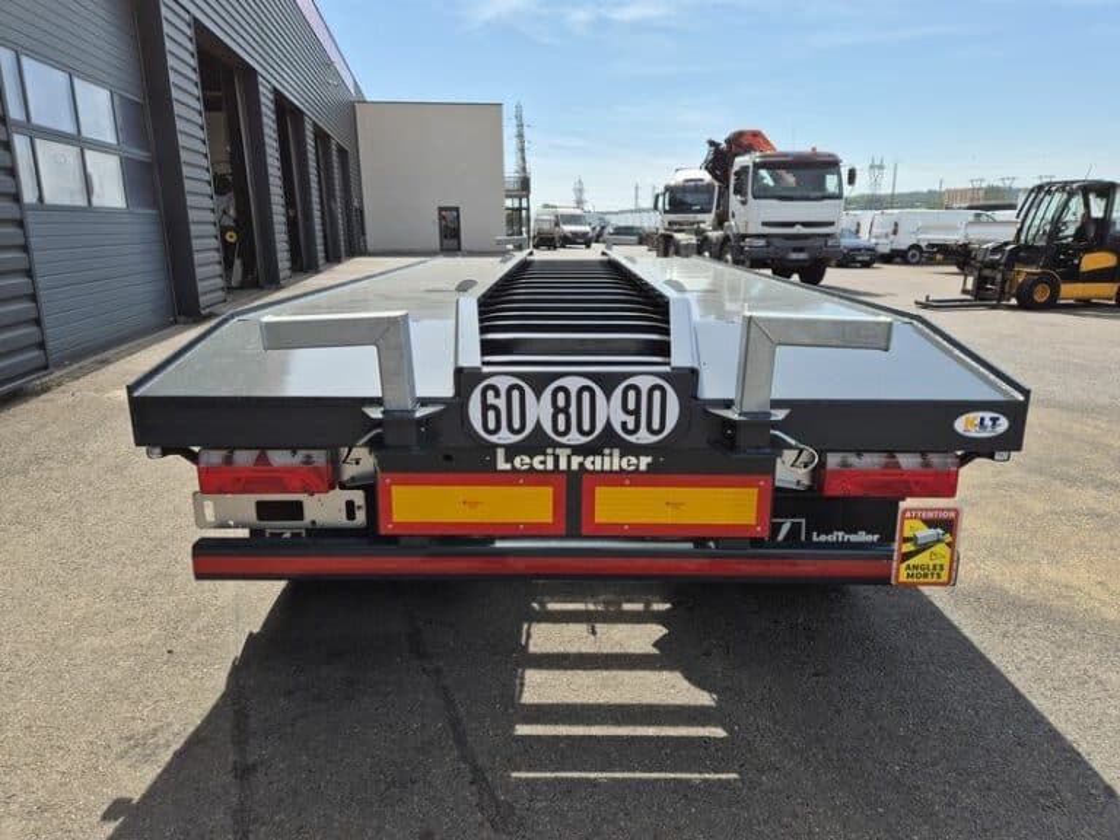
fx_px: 744
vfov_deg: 58.9
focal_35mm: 23
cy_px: 420
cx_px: 560
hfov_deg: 73.9
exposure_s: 1/1708
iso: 25
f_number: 1.8
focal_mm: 5.4
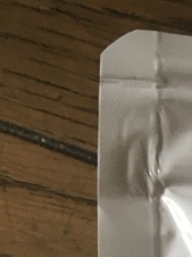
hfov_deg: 8.8
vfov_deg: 10.8
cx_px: 446
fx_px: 1141
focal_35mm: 154
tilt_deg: -74.4
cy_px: 623
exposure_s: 1/30
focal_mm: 4.15
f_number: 2.2
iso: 80
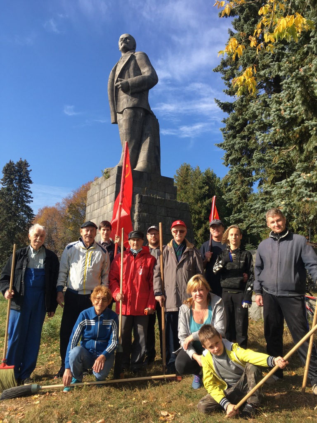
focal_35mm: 29
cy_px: 212
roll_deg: -1.7
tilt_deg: +12.1
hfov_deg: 48.2
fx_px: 354
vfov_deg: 61.7
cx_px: 158
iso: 25
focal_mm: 4.15
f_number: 2.2
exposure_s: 1/855
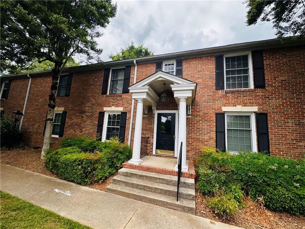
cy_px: 114
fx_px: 123
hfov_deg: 102.1
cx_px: 152
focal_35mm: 14
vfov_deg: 85.7
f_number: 2.2
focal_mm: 2.22
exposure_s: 1/824
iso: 40
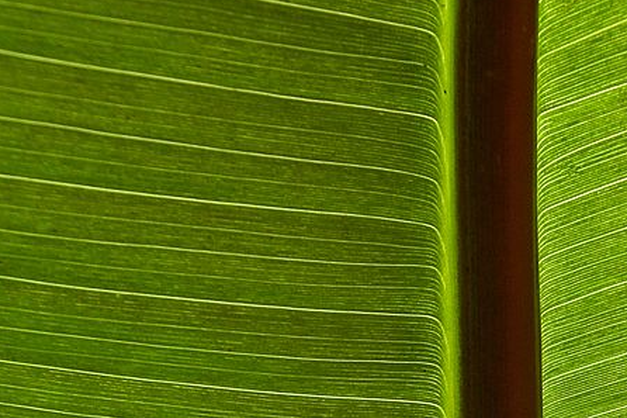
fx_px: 1515
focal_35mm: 87
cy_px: 428
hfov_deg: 23.1
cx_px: 486
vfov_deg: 15.4
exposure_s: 1/81
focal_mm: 8.5
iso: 64
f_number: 3.6
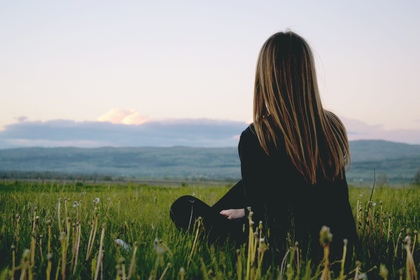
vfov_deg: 17.5
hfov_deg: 26.0
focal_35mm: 78
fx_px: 910
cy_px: 140
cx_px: 210
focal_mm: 52
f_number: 4.5
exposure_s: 1/320
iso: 1600
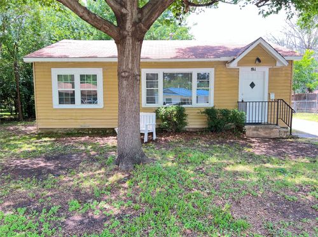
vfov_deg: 52.9
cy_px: 118
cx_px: 159
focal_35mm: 26
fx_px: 238
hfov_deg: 67.4
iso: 64
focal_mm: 5.7
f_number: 1.5
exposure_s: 1/171
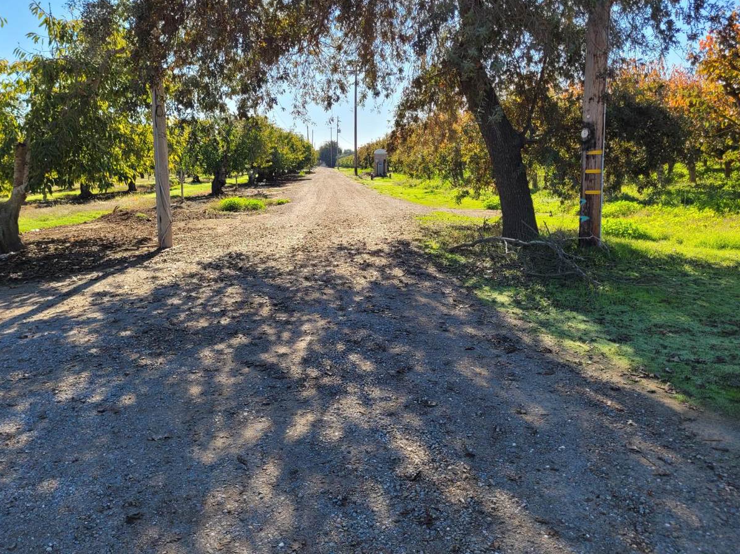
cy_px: 256
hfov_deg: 63.4
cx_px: 357
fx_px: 598
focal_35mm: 28
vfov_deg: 49.7
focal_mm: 5.4
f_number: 1.8
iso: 40
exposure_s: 1/1007
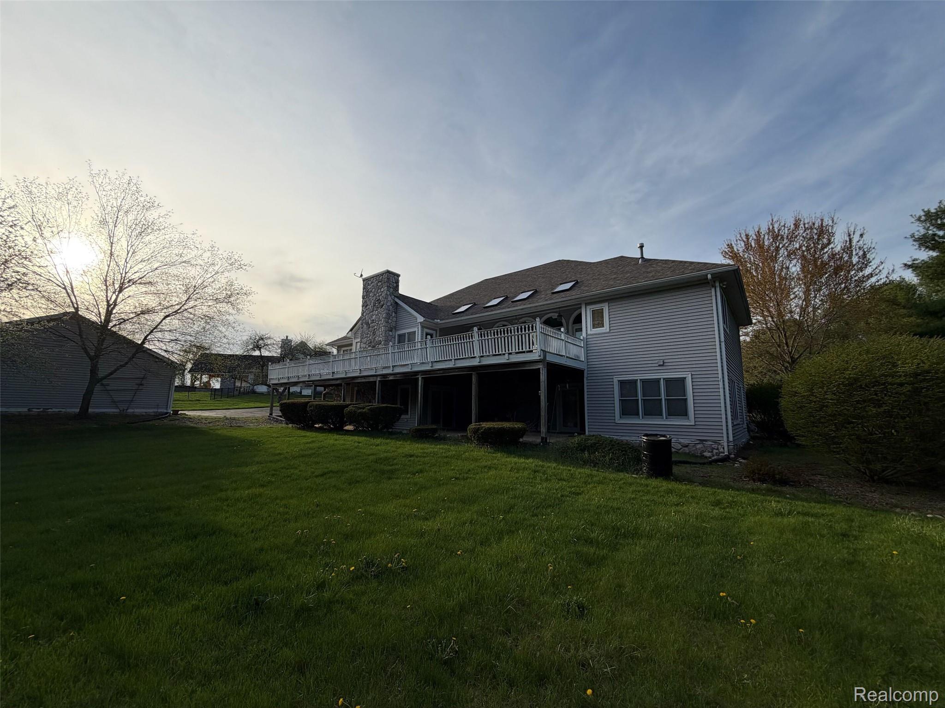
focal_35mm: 14
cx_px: 472
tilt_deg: +8.1
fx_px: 382
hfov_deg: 102.1
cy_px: 354
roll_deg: +0.1
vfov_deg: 85.7
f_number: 2.2
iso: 25
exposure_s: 1/770
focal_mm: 2.22
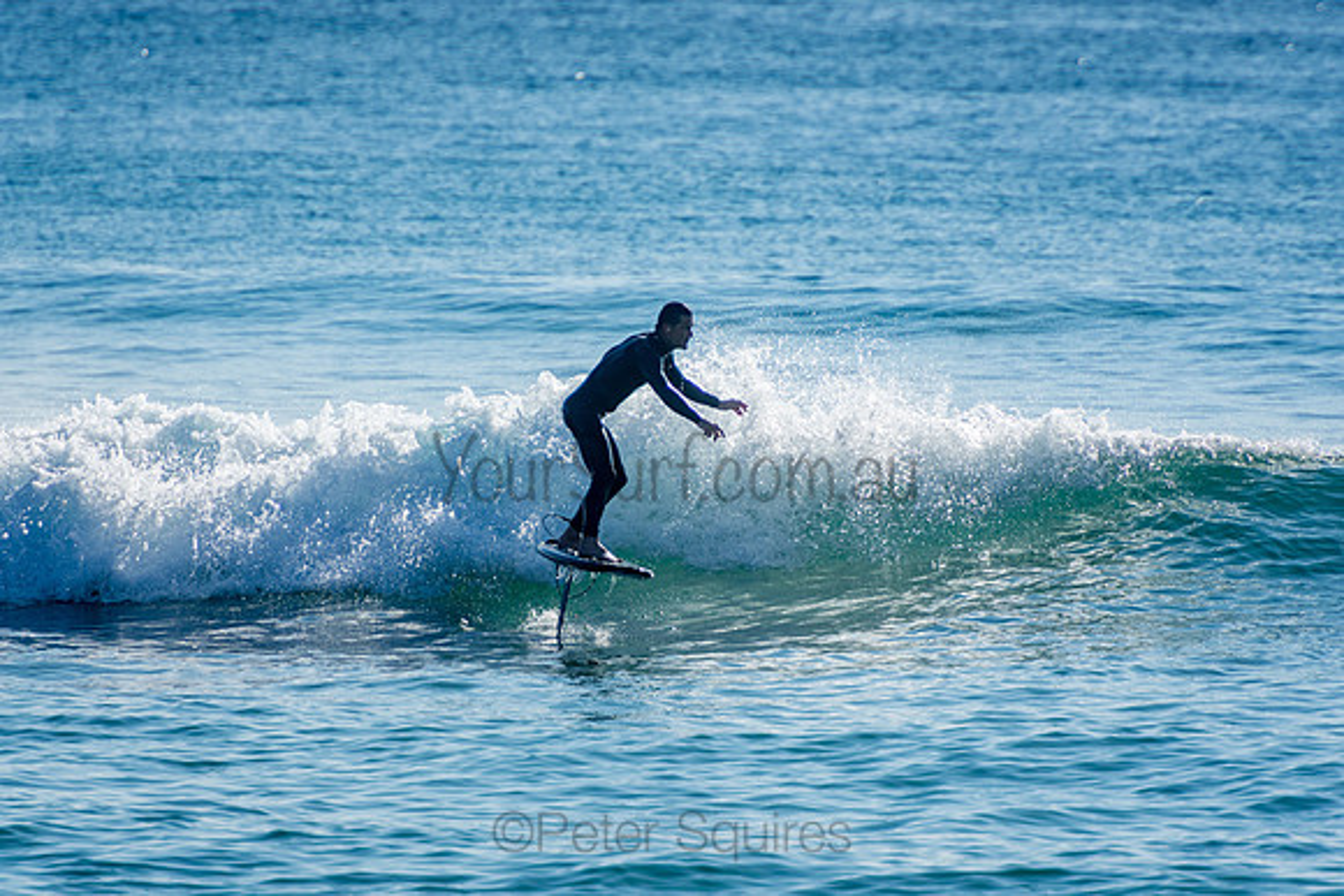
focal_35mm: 600
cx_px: 672
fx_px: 22404
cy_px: 448
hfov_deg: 3.4
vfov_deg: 2.3
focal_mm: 400
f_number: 5.6
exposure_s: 1/1250
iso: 180
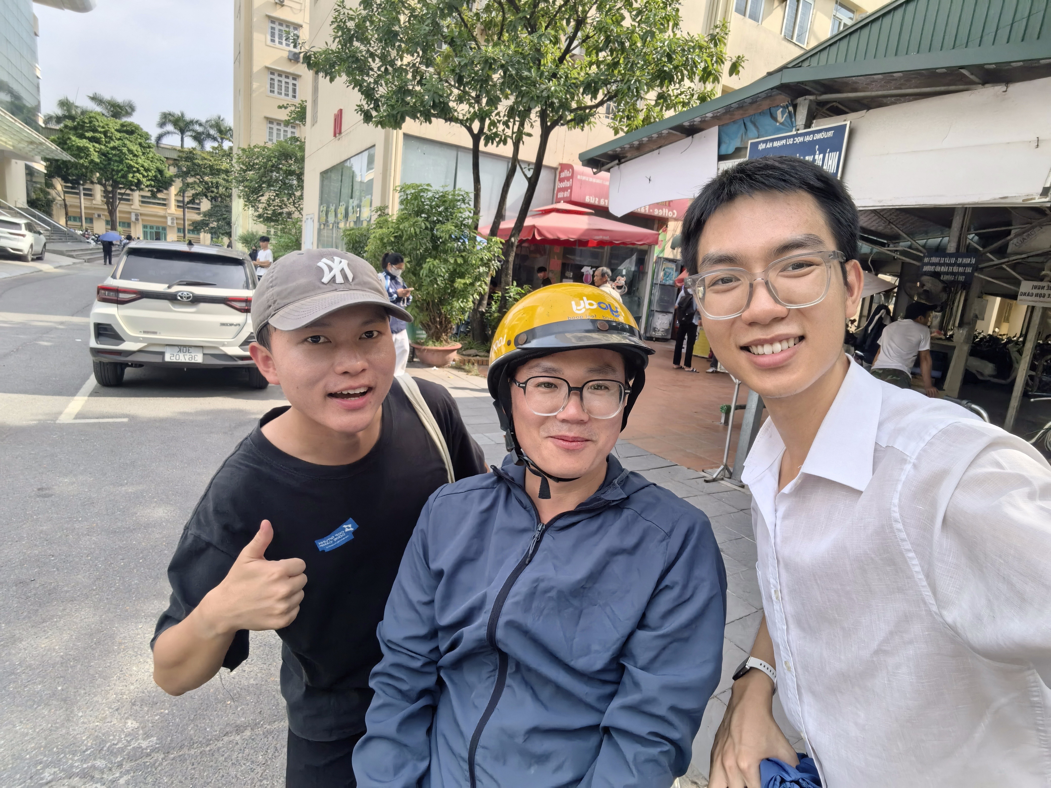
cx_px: 526
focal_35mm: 18
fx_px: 547
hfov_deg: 87.8
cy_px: 394
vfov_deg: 71.6
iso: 50
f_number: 2.4
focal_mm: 2.7
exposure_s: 1/689
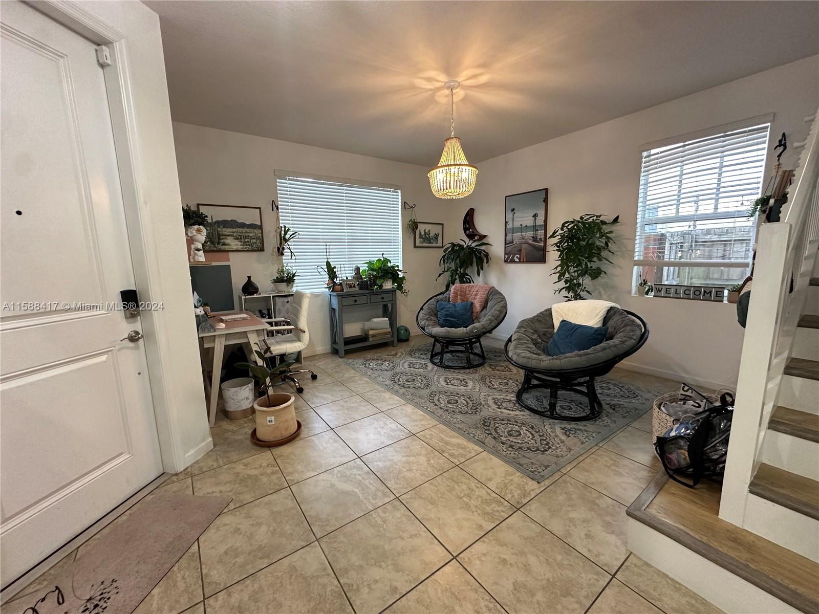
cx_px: 410
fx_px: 331
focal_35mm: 14
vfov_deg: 85.7
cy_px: 307
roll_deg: +1.5
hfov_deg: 102.1
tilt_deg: -8.1
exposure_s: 1/60
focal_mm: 2.22
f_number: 2.2
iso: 320
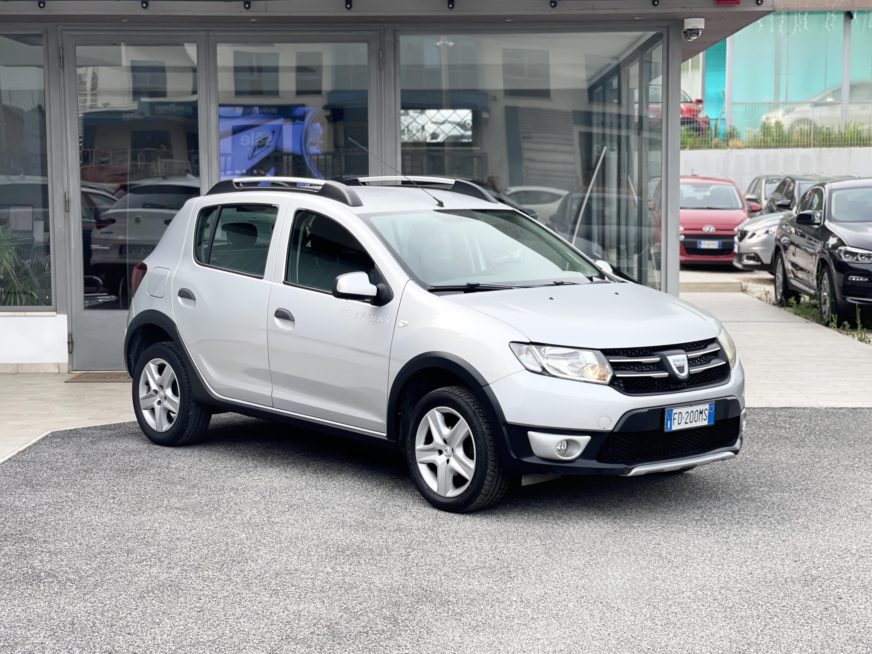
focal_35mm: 64
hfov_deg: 30.3
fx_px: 1612
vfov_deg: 22.9
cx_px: 436
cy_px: 327
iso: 25
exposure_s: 1/266
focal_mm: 7.5
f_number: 2.2
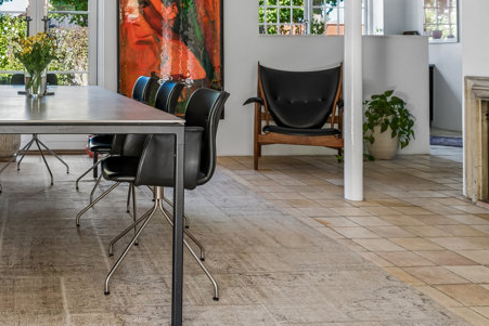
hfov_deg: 44.9
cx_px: 66
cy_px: 58
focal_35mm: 40
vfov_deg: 32.5
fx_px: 542
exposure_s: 1/30
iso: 400
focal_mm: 22.5
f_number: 6.3
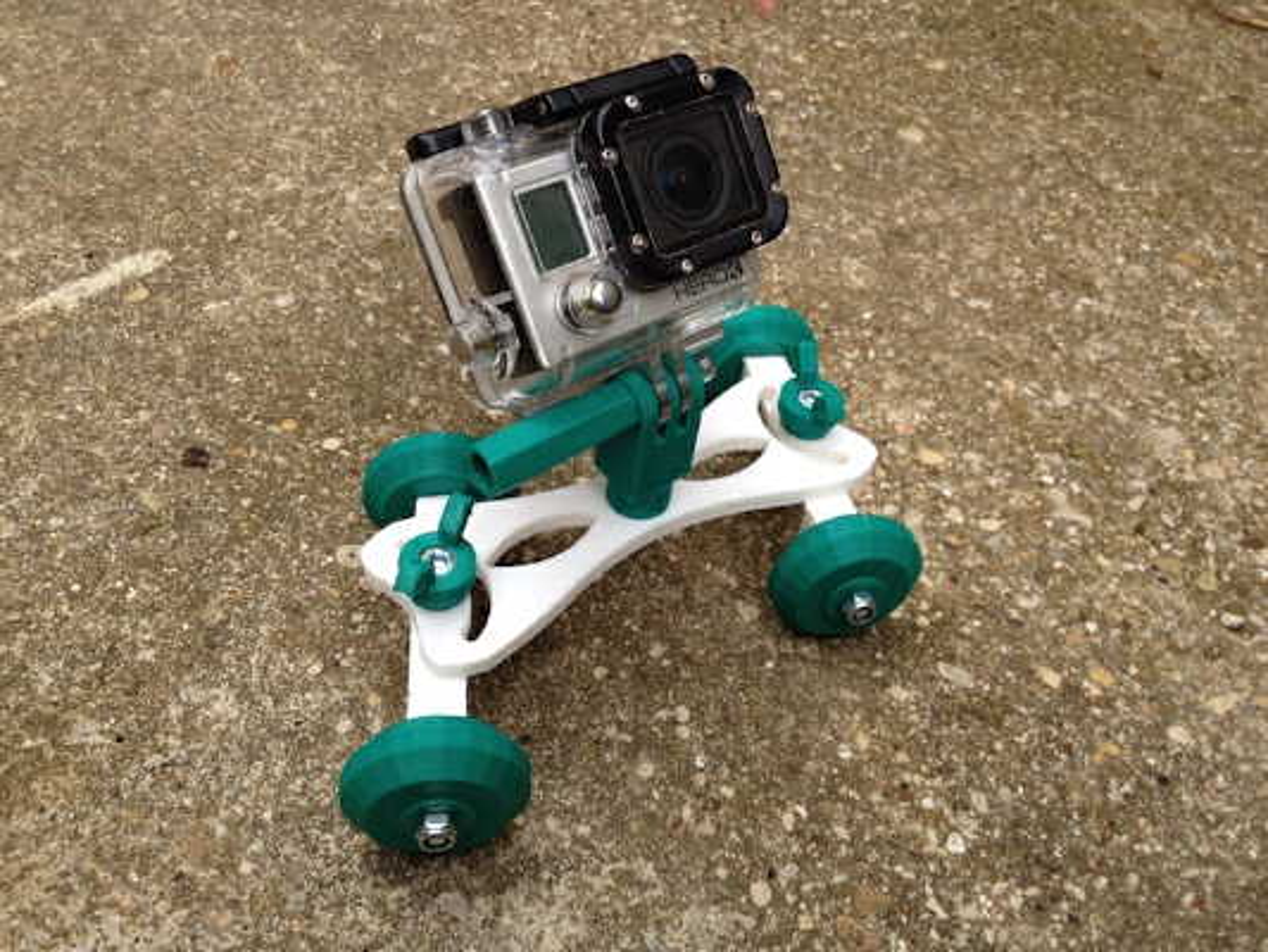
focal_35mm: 35
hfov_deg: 52.6
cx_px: 634
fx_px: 1282
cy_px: 476
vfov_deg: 40.7
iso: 50
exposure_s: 1/202
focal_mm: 4.28
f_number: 2.4
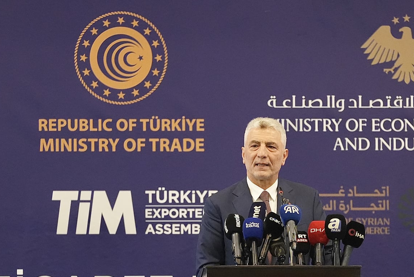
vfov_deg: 3.3
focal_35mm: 418
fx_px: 4808
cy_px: 186
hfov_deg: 4.9
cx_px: 261
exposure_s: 1/320
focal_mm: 200
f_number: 2.8
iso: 8000
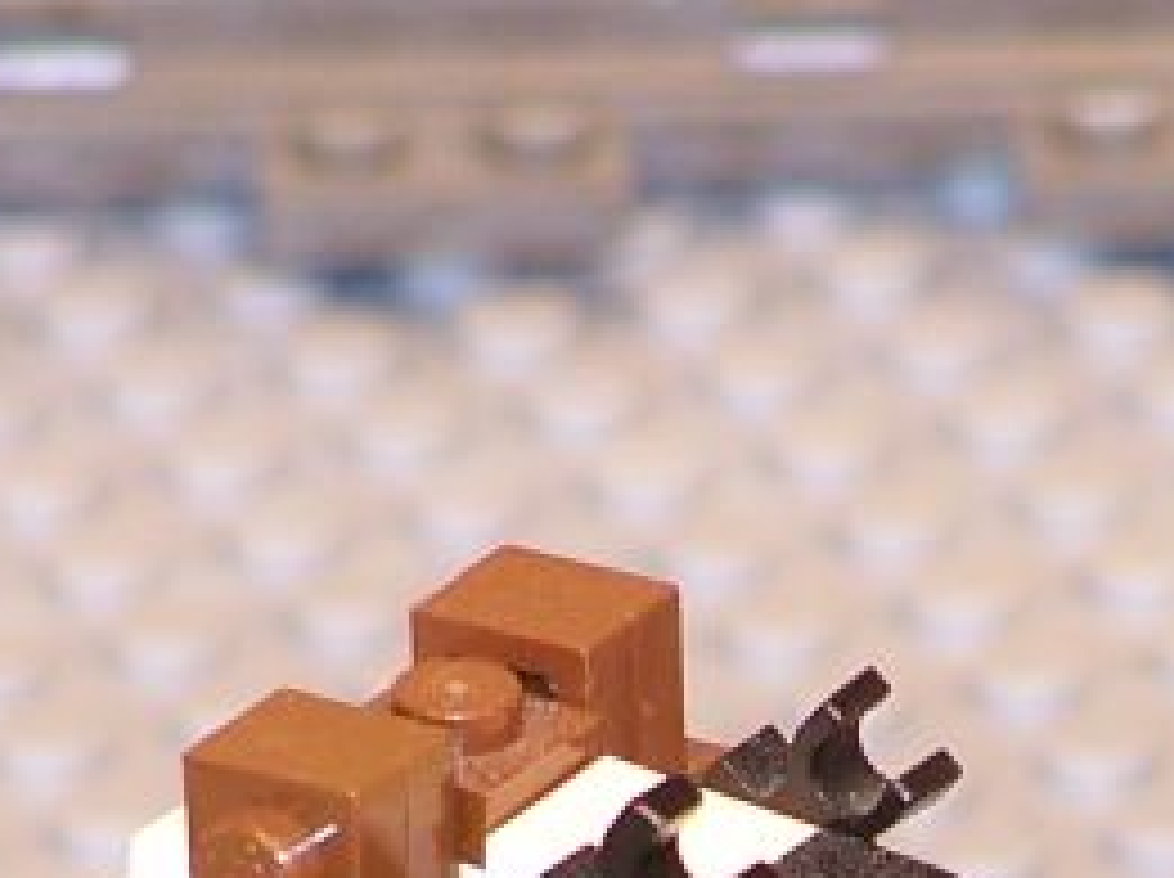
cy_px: 1405
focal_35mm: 1324
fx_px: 44842
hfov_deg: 1.5
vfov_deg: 1.1
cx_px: 1008
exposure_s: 1/2
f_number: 3.6
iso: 80
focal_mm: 55.9
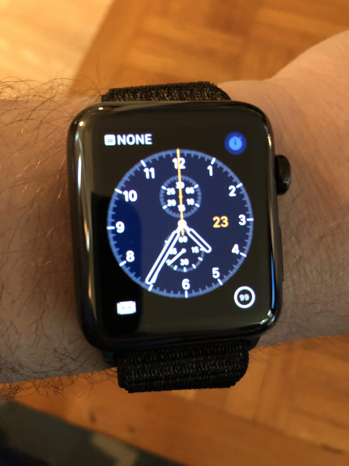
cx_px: 174
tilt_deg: -69.3
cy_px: 233
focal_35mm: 29
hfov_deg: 48.2
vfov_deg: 61.7
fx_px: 390
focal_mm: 3.99
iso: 125
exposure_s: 1/4
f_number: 1.8
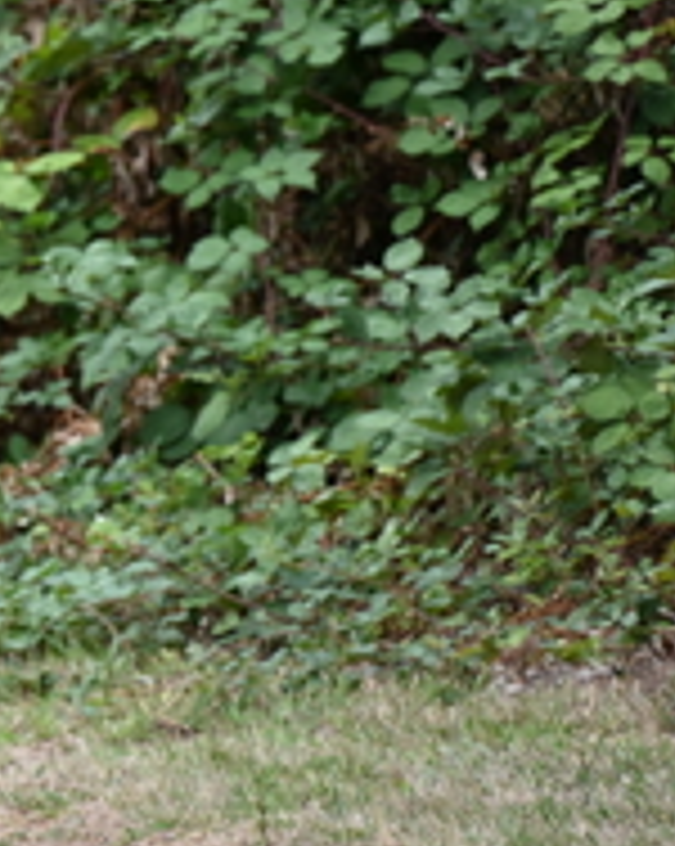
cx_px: -558
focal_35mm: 550
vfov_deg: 3.5
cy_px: 119
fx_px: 13757
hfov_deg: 2.8
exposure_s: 1/320
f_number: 6.3
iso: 400
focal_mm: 200
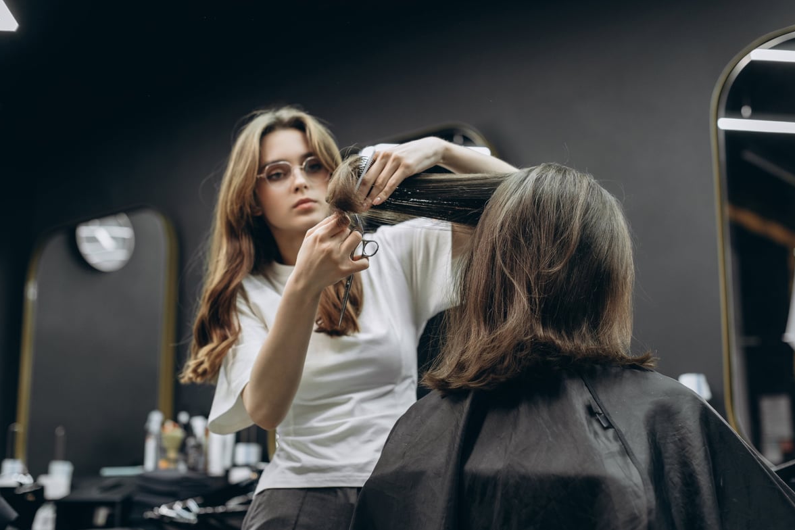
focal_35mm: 51
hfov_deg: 38.9
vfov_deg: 26.5
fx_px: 1126
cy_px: 269
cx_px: 400
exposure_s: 1/640
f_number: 2.8
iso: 800
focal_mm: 50
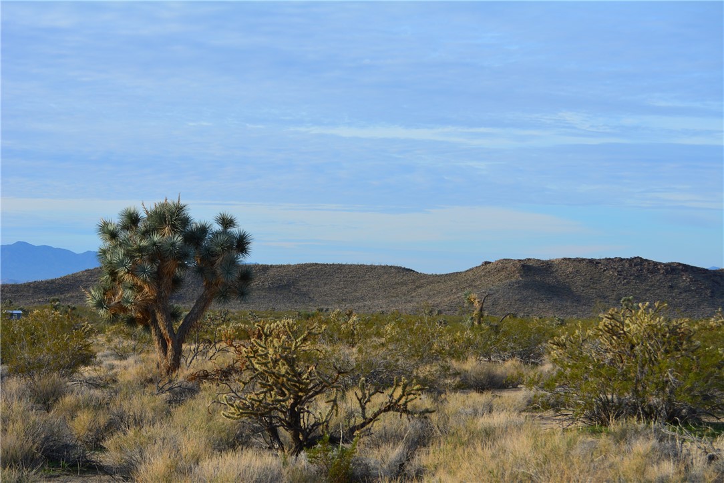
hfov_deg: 24.6
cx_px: 362
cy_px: 242
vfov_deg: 16.6
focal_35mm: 82
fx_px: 1660
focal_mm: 55
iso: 220
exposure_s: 1/250
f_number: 10
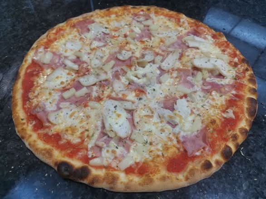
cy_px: 100
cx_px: 133
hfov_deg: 65.3
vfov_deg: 51.4
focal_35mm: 27
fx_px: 208
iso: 200
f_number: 1.8
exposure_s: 1/100
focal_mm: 5.58
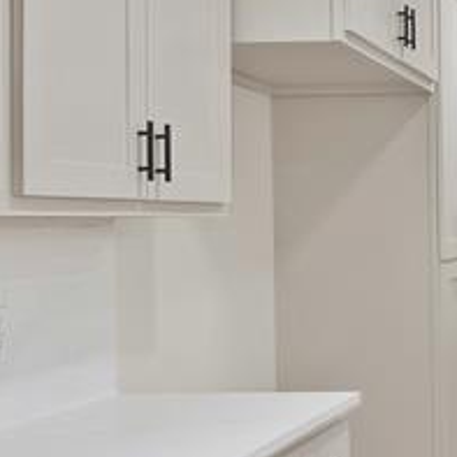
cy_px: 211
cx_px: 608
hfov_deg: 26.7
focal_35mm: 53
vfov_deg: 32.2
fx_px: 792
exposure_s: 1/3
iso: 640
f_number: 9
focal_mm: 12
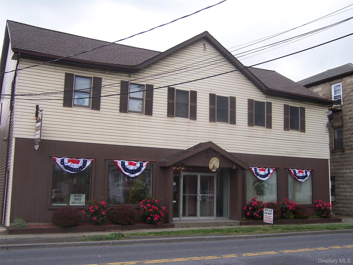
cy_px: 132
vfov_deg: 36.0
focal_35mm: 40
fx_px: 408
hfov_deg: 46.8
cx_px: 176
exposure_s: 1/350
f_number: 4
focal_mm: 6.7
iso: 80
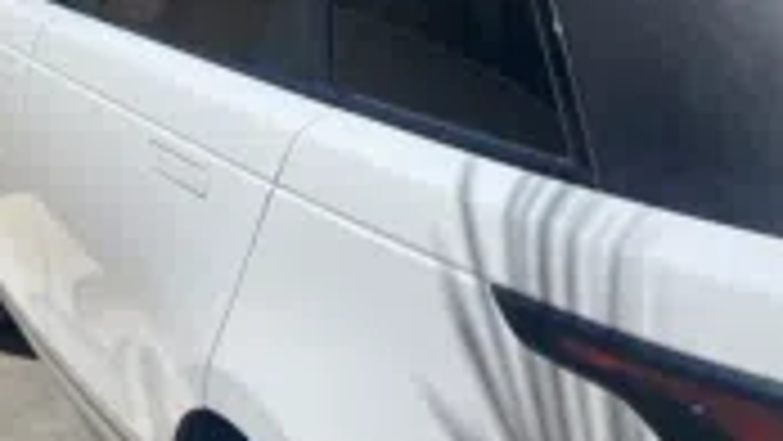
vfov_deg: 18.2
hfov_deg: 32.3
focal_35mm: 65
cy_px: 400
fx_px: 1350
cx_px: 382
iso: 32
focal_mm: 4.25
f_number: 1.8
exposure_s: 1/5747
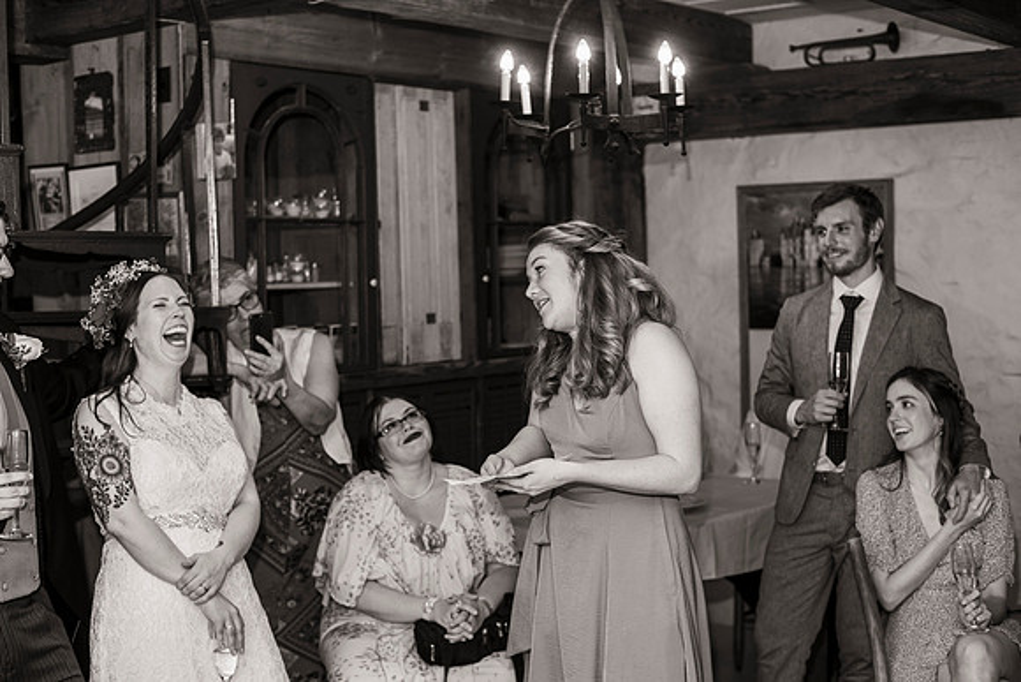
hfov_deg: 39.6
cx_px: 510
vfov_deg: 27.0
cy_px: 341
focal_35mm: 50
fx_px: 1418
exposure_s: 1/100
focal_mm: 50
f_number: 3.2
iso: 500
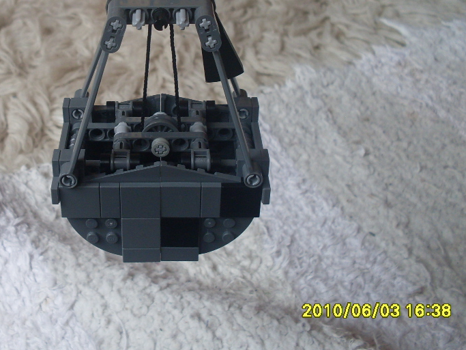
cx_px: 149
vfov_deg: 25.4
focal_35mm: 57
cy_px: 99
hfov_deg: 33.4
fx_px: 767
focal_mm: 6.3
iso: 100
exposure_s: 1/90
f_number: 2.8
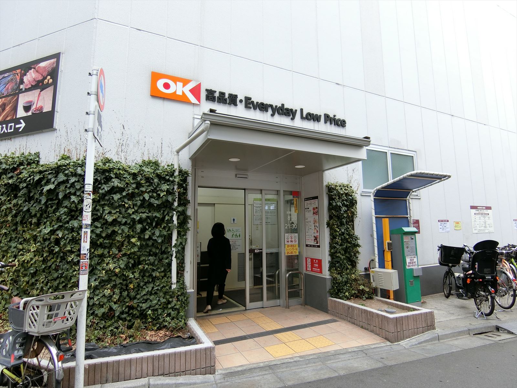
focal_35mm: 19
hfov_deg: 84.7
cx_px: 258
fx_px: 284
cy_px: 194
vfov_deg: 68.7
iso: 80
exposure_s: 1/160
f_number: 2.7
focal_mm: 4.06
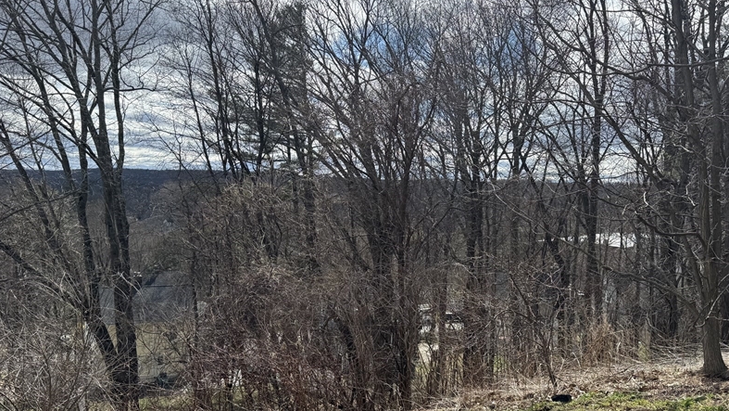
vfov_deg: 34.5
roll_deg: -4.6
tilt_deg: -6.4
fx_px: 657
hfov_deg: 58.0
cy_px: 255
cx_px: 387
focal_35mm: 34
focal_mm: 6.76
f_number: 1.78
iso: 80
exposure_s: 1/3597
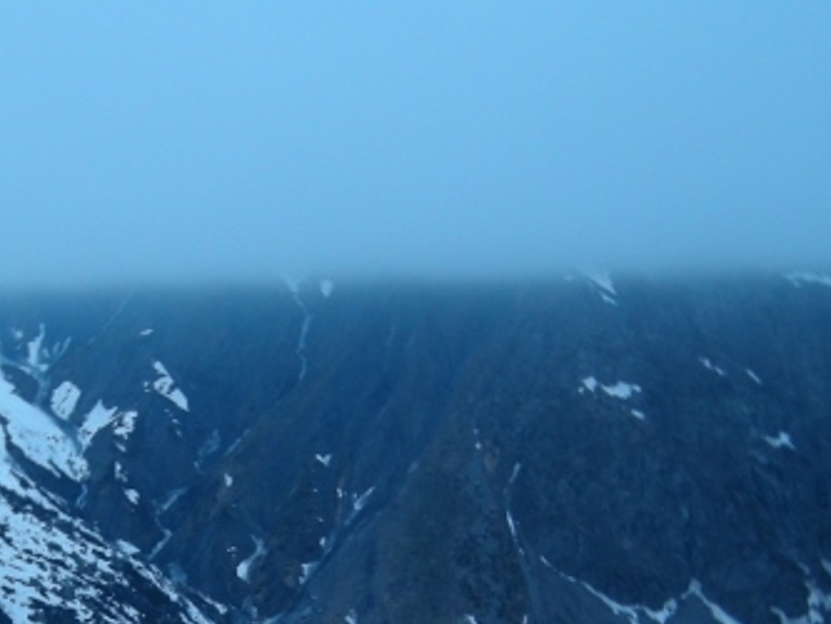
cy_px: 659
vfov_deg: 17.1
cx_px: 160
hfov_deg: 22.9
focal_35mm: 84
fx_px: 2017
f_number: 2.7
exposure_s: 1/8.7
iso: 70
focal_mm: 7.5
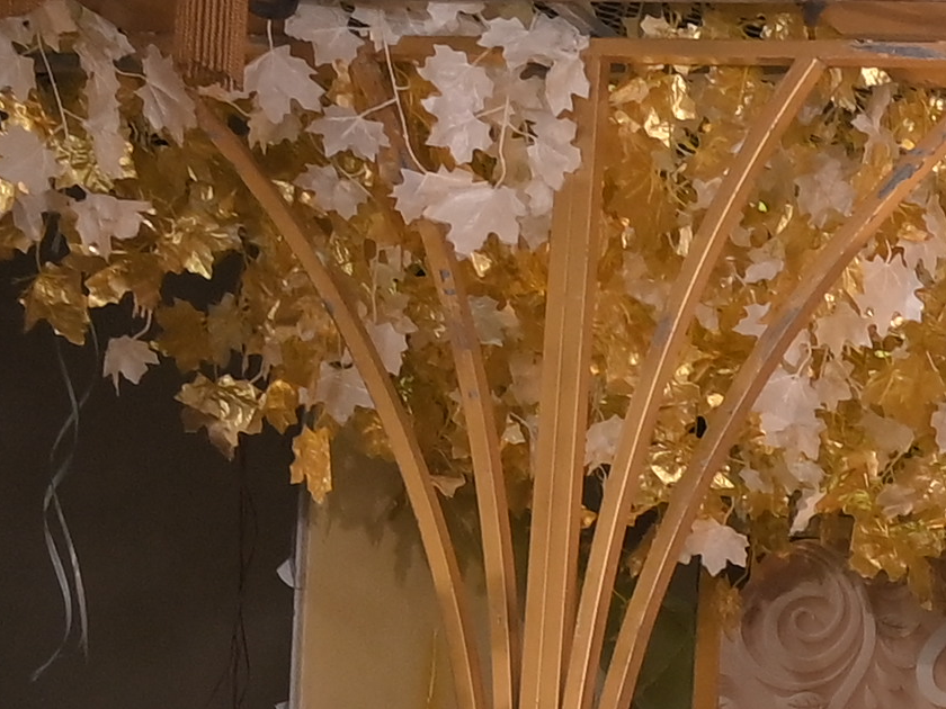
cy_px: 1805
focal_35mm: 166
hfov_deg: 9.0
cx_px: 3051
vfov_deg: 8.1
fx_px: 4537
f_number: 5
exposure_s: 1/200
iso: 1000
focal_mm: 24
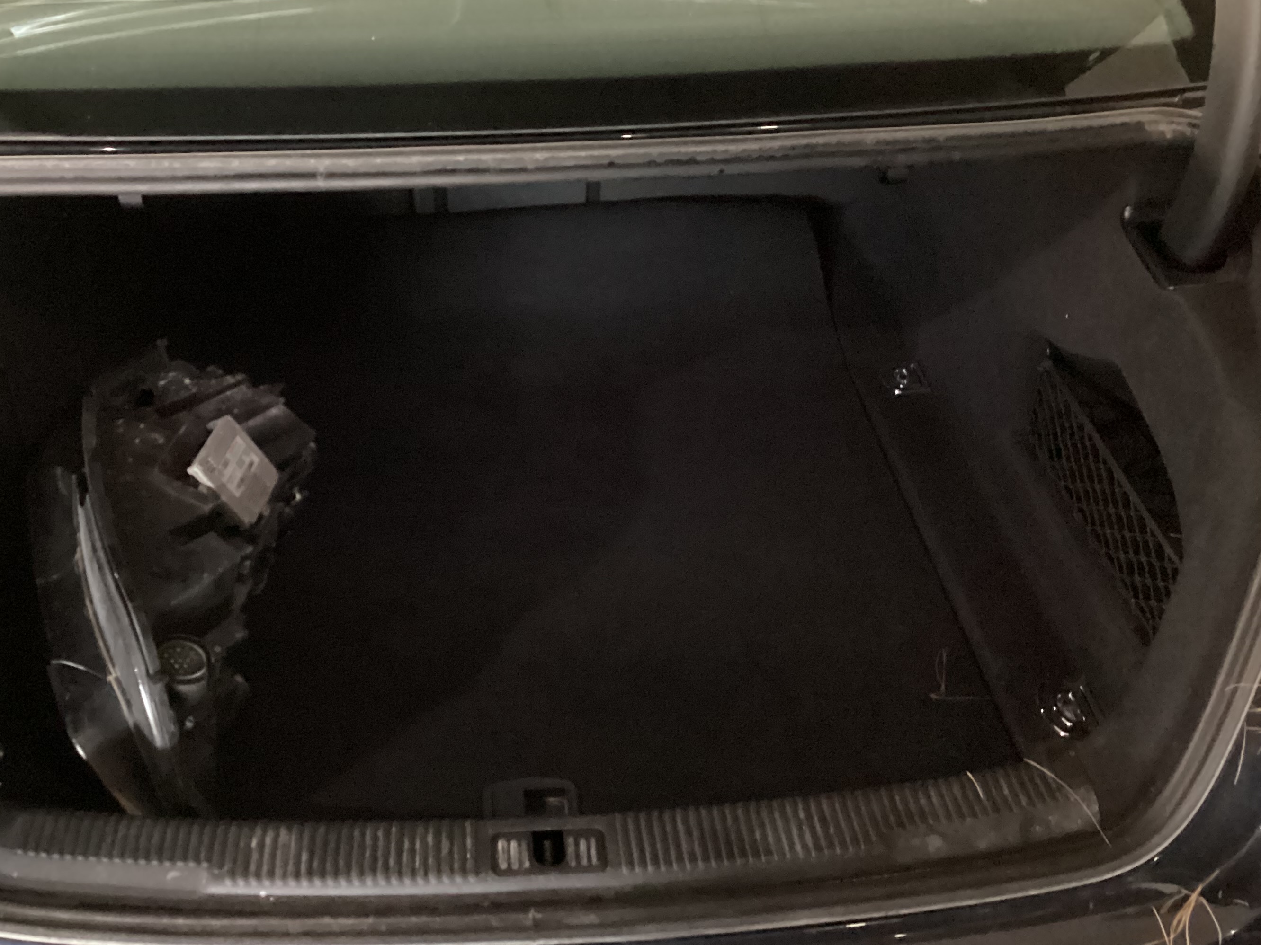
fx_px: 1384
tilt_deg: -37.6
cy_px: 494
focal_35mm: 38
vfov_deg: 37.7
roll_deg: +0.1
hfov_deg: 48.8
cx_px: 523
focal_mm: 3.3
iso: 800
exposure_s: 1/17
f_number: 2.4
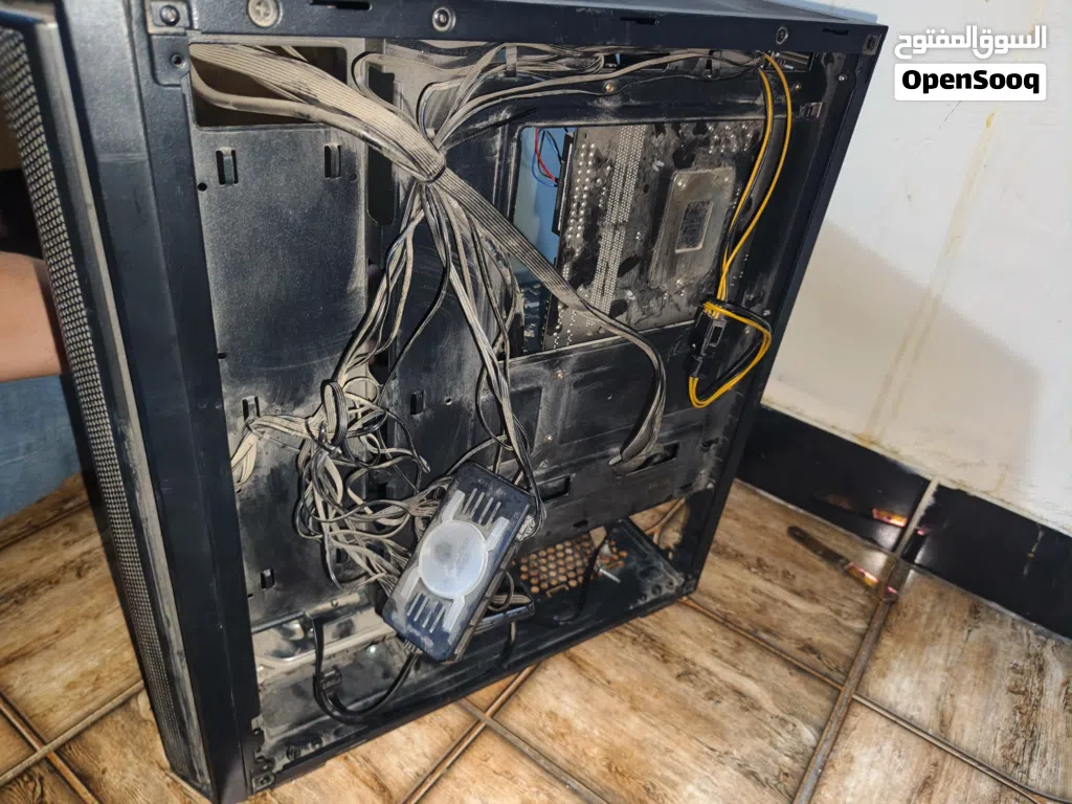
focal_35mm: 23
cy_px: 402
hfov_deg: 73.9
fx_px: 712
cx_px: 536
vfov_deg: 58.9
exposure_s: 1/33.3
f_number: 1.8
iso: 1364
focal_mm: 5.56
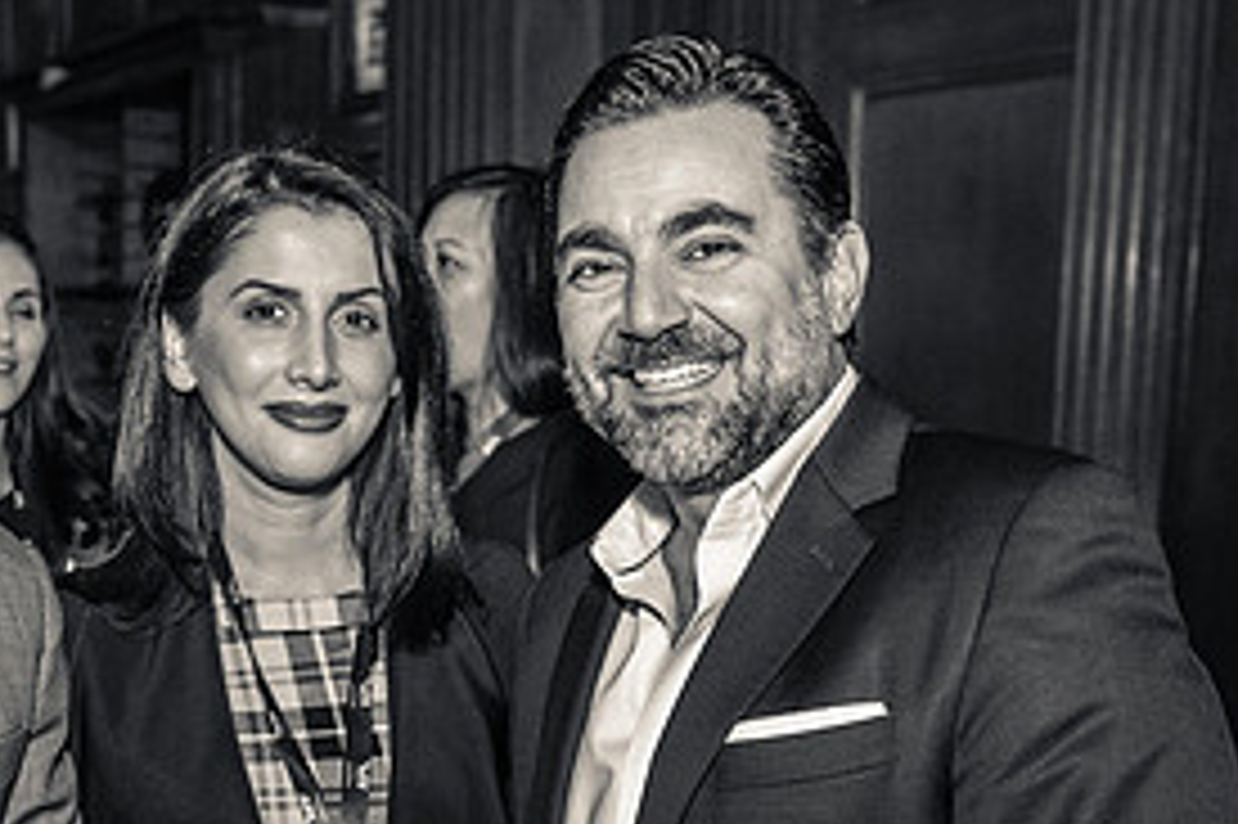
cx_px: 272
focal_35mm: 58
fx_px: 1993
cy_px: 733
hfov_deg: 33.6
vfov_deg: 22.8
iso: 2500
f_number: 2.8
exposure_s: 1/200
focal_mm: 24
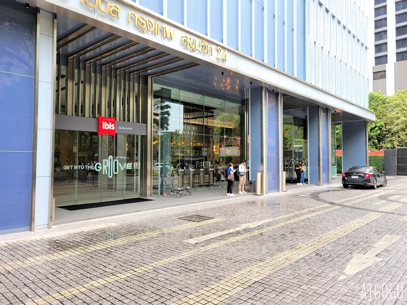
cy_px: 152
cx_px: 204
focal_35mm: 26
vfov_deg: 53.1
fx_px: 306
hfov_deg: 67.3
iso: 40
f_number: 1.8
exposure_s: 1/257
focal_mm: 5.4
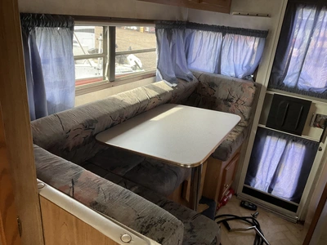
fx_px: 274
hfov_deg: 61.7
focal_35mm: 29
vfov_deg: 48.2
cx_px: 164
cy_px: 122
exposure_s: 1/122
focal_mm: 3
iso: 50
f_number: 1.8
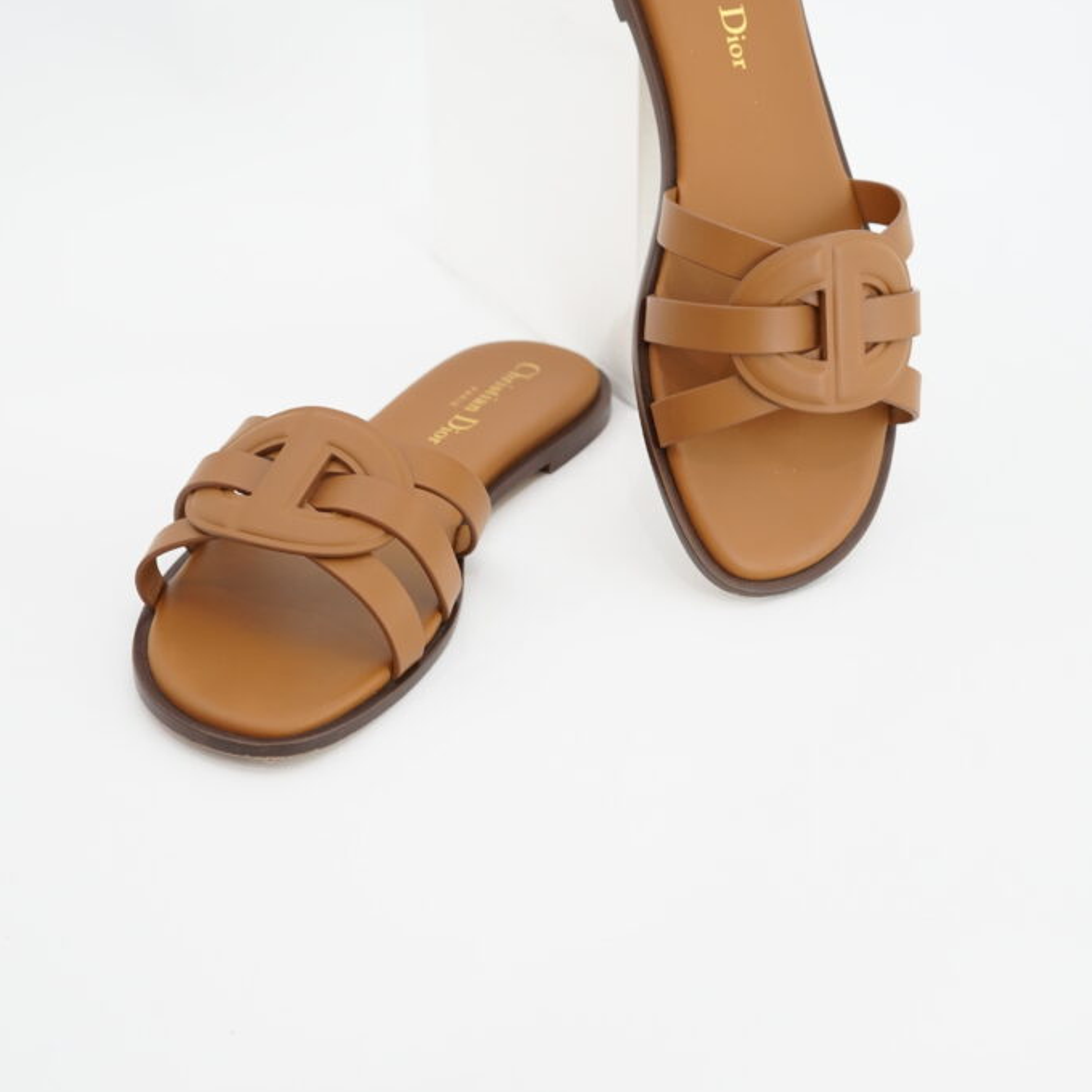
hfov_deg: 26.9
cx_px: 545
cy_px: 410
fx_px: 2284
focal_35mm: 64
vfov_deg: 26.8
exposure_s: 1/10
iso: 640
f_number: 6.3
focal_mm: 50
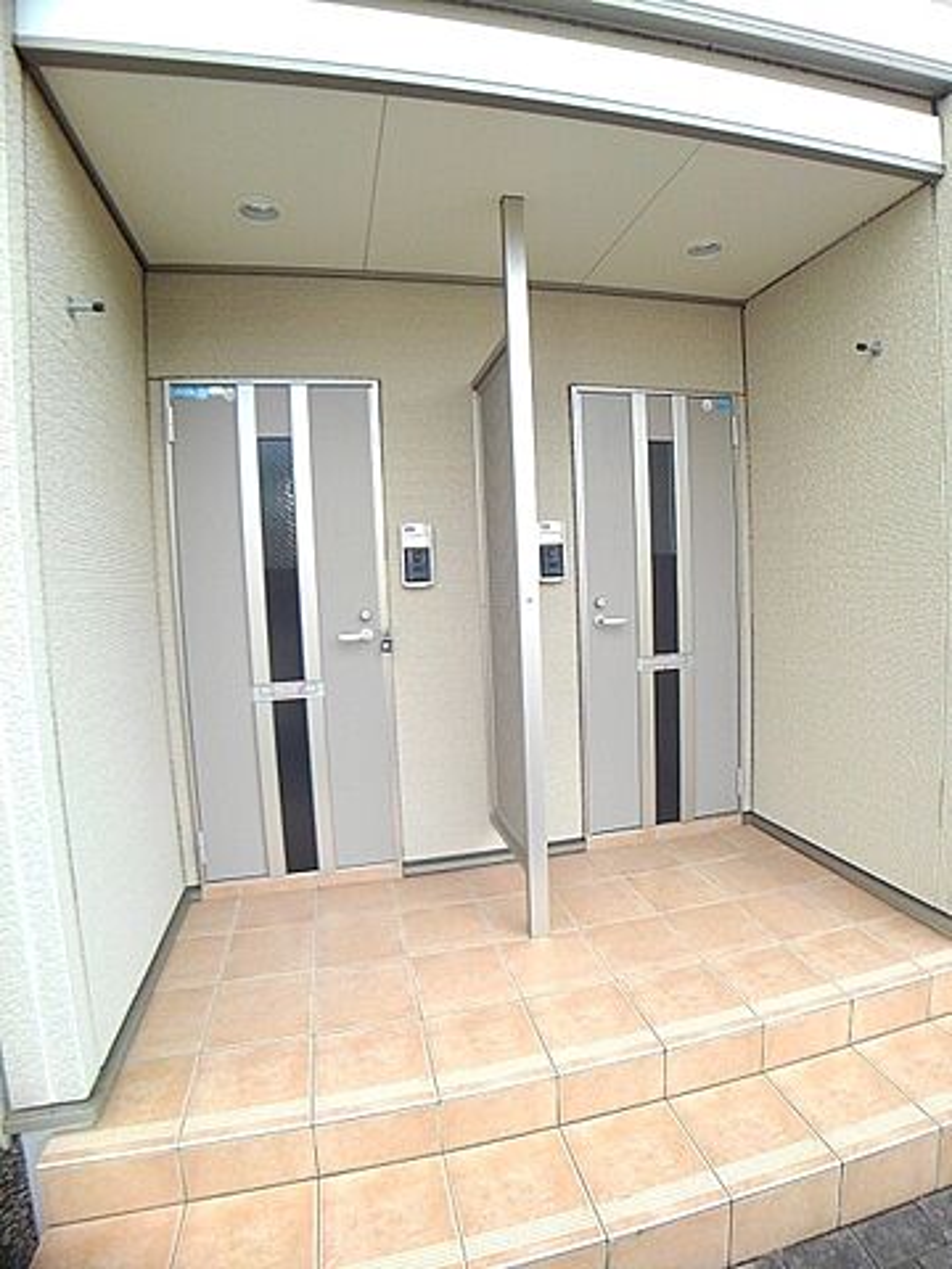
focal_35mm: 25
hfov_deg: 54.9
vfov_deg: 69.4
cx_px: 476
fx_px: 917
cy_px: 634
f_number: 2.2
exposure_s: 1/100
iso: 80
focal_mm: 3.46
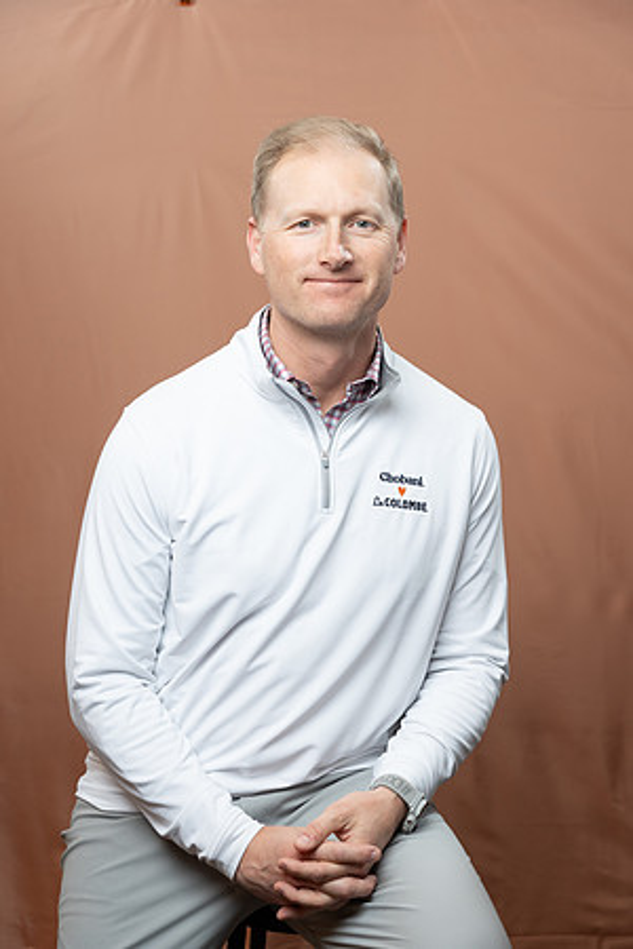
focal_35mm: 63
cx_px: 316
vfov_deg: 31.9
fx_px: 1661
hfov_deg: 21.6
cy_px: 474
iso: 320
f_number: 4
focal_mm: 63
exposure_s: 1/160
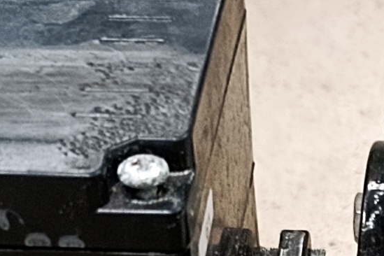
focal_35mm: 178
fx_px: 1899
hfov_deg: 11.2
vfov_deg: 7.4
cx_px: 519
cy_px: 497
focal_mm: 6.11
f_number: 1.65
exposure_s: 1/50
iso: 899
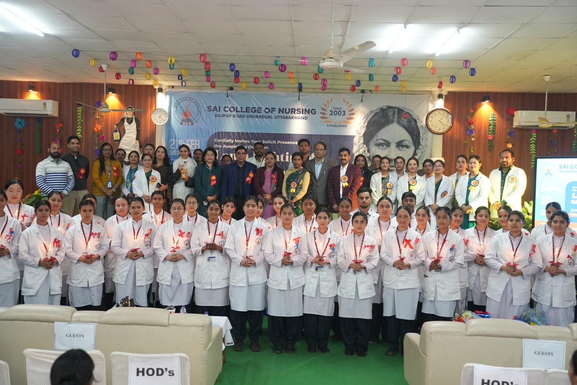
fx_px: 577
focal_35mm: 36
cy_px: 192
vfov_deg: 36.9
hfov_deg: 53.1
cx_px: 288
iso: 2500
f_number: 3.2
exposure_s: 1/125
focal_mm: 36
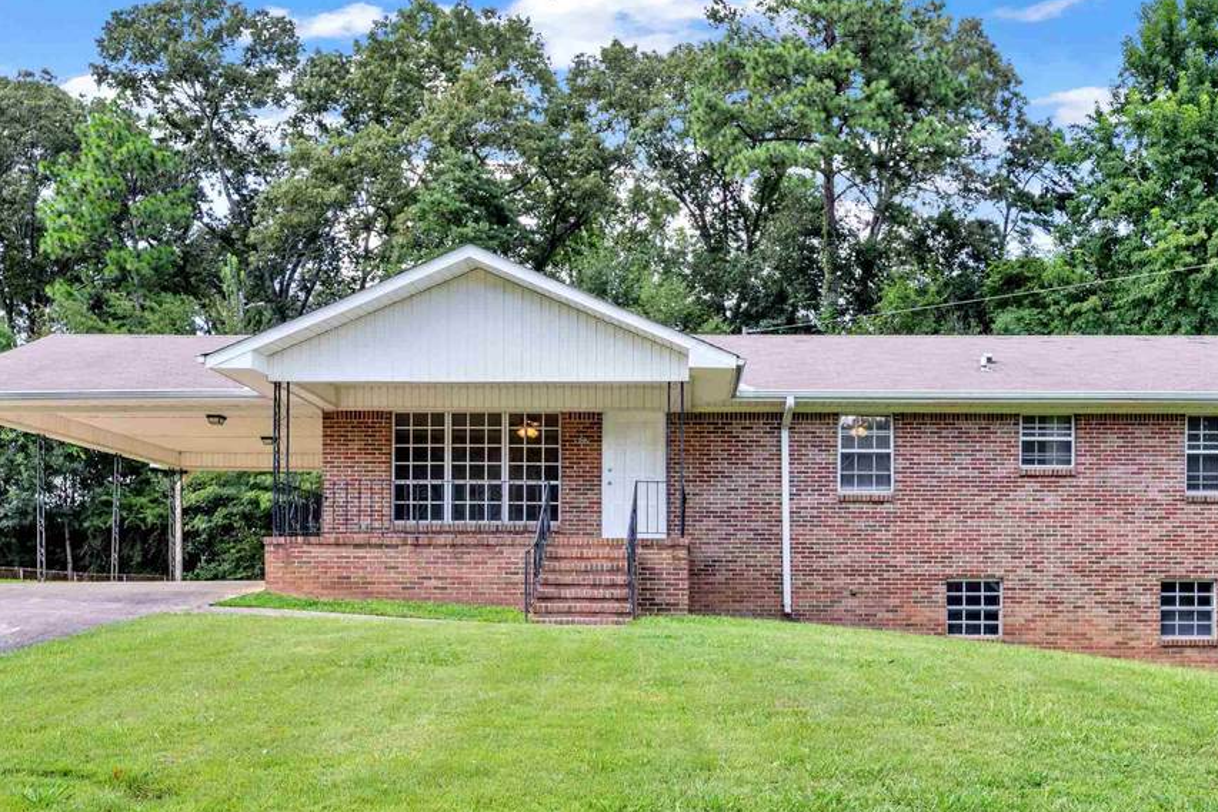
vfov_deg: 38.2
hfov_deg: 56.0
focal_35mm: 34
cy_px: 604
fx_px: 1142
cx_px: 684
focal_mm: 22.5
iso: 100
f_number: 8
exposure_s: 1/100
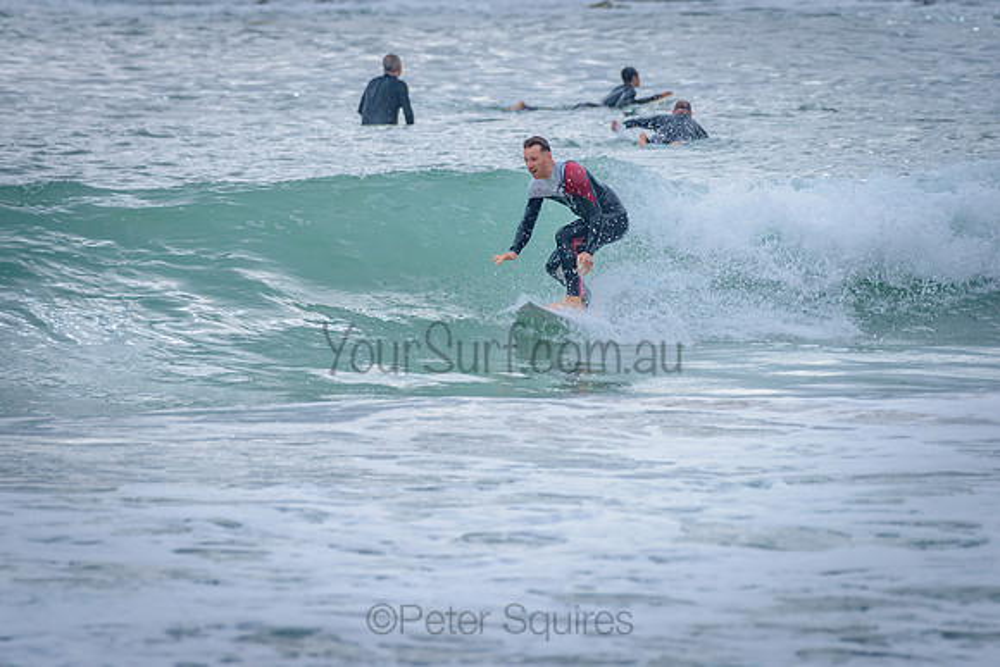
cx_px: 387
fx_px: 17029
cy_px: 258
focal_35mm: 613
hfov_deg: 3.4
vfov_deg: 2.2
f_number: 7.1
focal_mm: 500
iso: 800
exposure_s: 1/2000
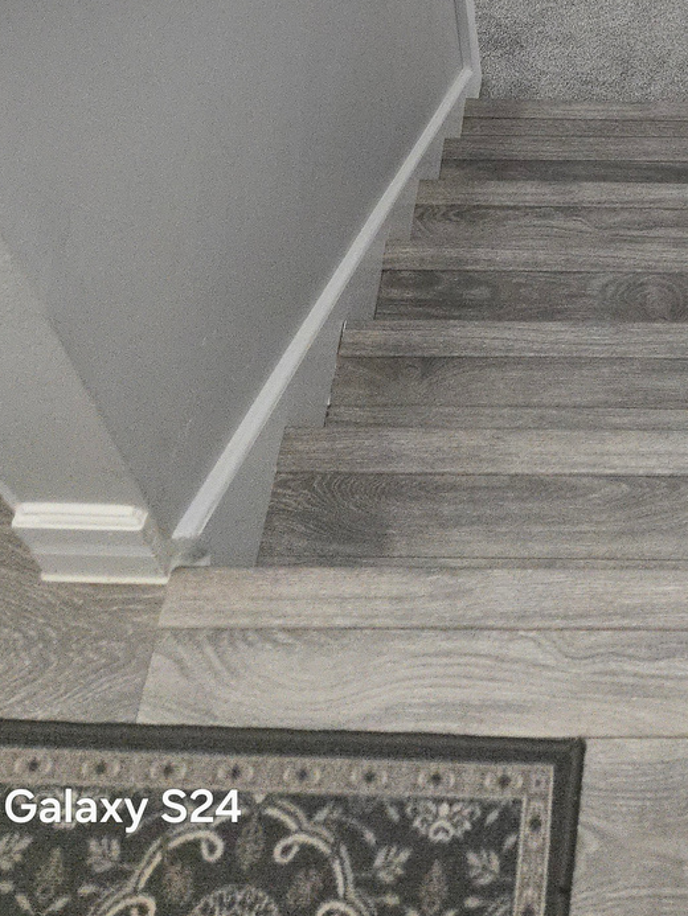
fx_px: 1351
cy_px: -79
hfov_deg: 27.1
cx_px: 669
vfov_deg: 33.0
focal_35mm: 51
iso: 640
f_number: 1.8
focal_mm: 5.4
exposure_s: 1/120
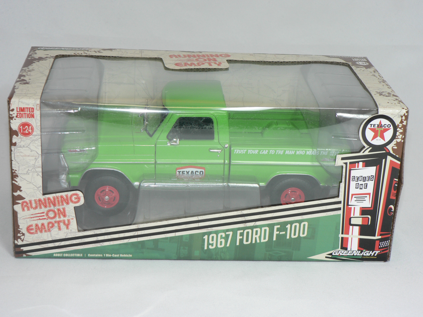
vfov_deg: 19.1
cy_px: 158
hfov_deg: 25.3
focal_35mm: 77
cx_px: 212
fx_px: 941
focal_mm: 12.9
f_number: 3.2
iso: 80
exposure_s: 1/60
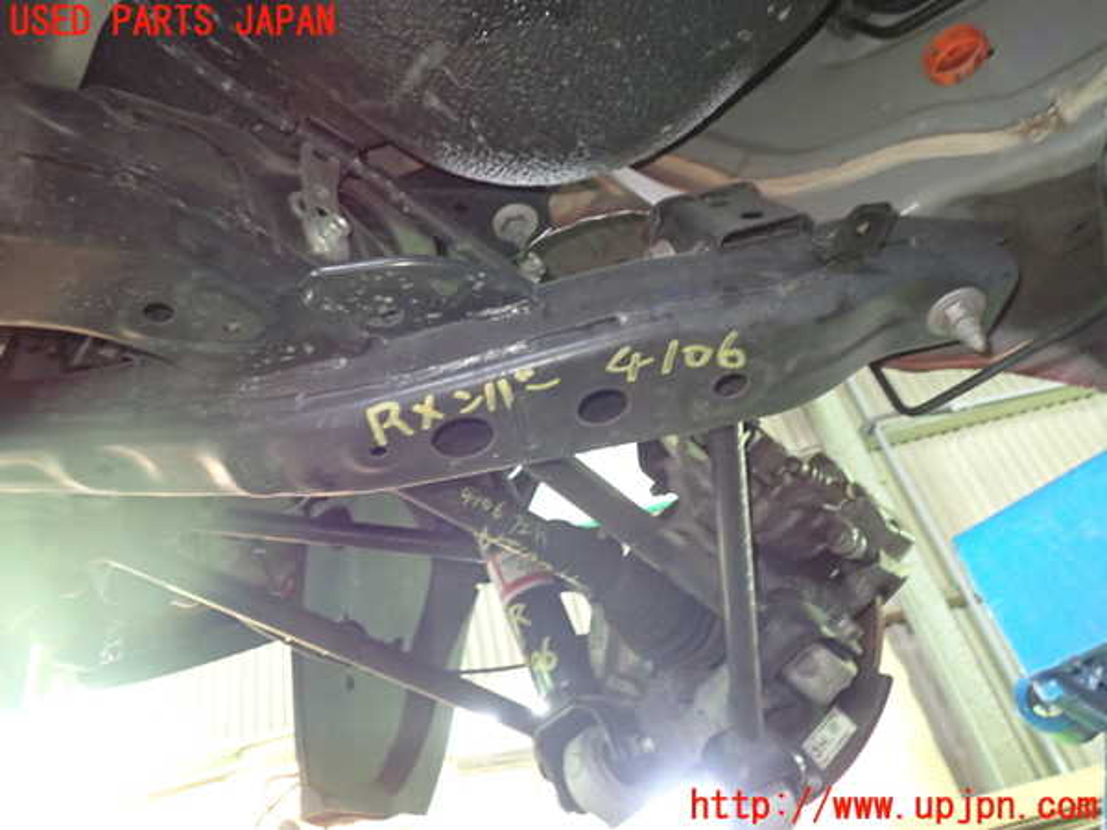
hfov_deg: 60.0
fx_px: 959
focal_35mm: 30
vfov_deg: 46.8
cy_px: 415
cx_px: 554
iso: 800
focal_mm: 5.4
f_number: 2.3
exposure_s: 1/20
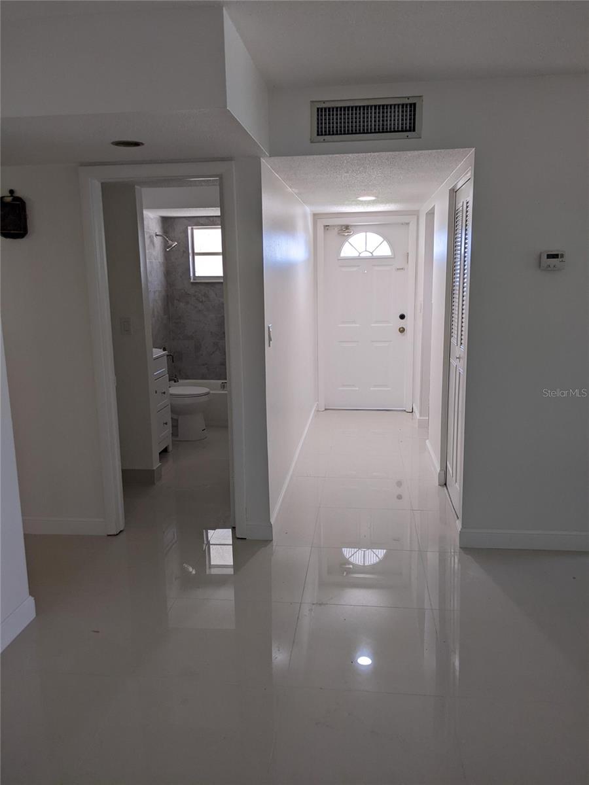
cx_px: 294
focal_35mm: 27
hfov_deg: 51.4
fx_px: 613
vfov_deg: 65.3
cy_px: 392
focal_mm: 4.44
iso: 86
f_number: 1.8
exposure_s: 1/120
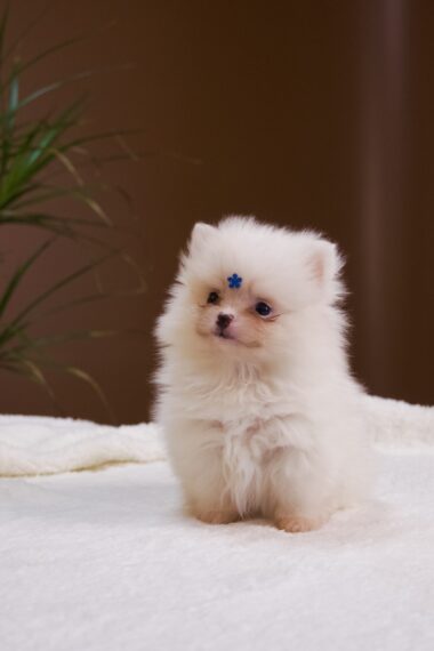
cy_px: 326
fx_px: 827
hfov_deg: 29.4
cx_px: 217
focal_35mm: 46
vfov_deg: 43.0
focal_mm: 30.5
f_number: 4.8
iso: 1600
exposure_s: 1/160
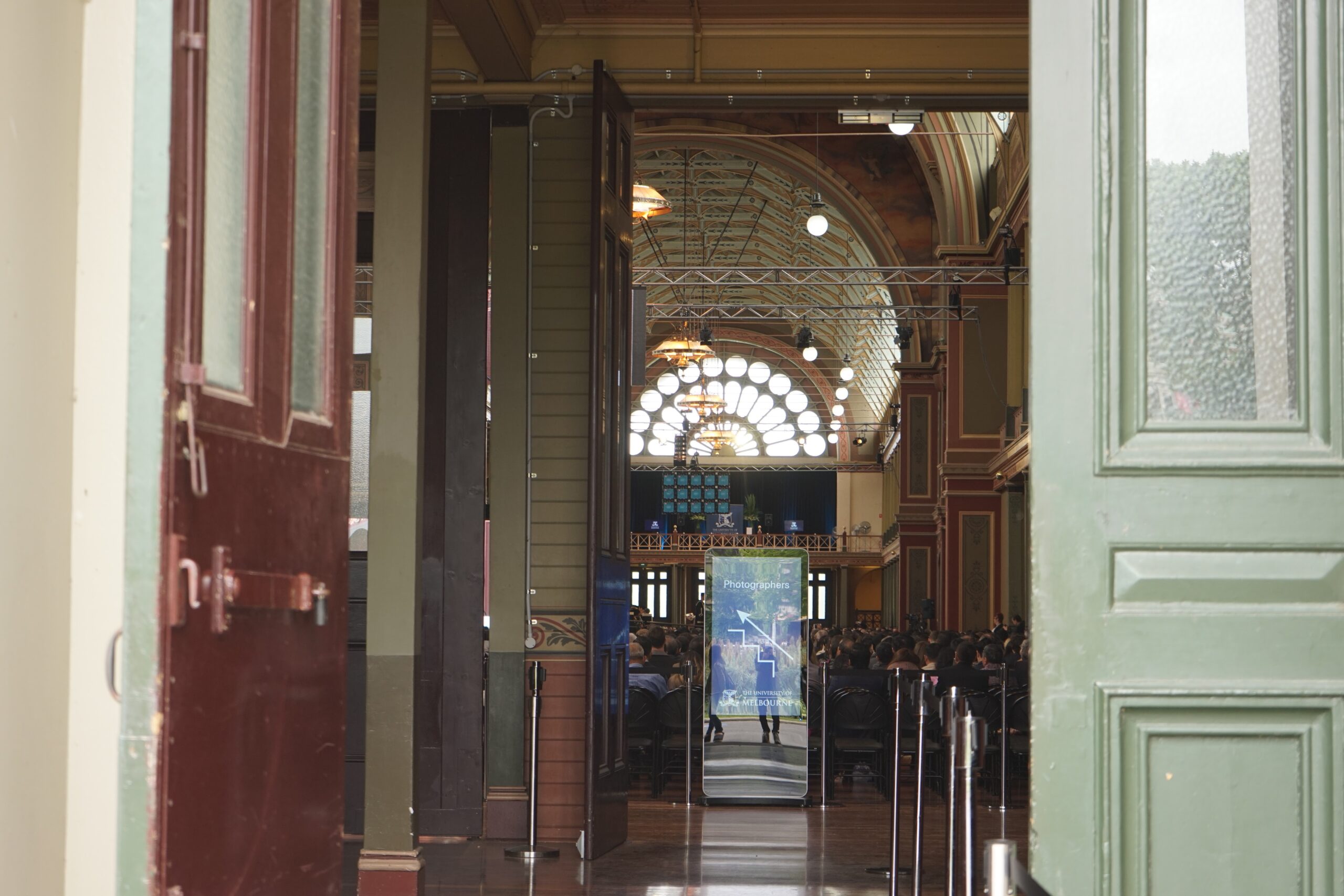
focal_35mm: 70
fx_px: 2613
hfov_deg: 28.8
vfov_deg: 19.5
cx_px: 672
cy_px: 448
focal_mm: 70
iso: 320
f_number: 5.6
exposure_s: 1/80
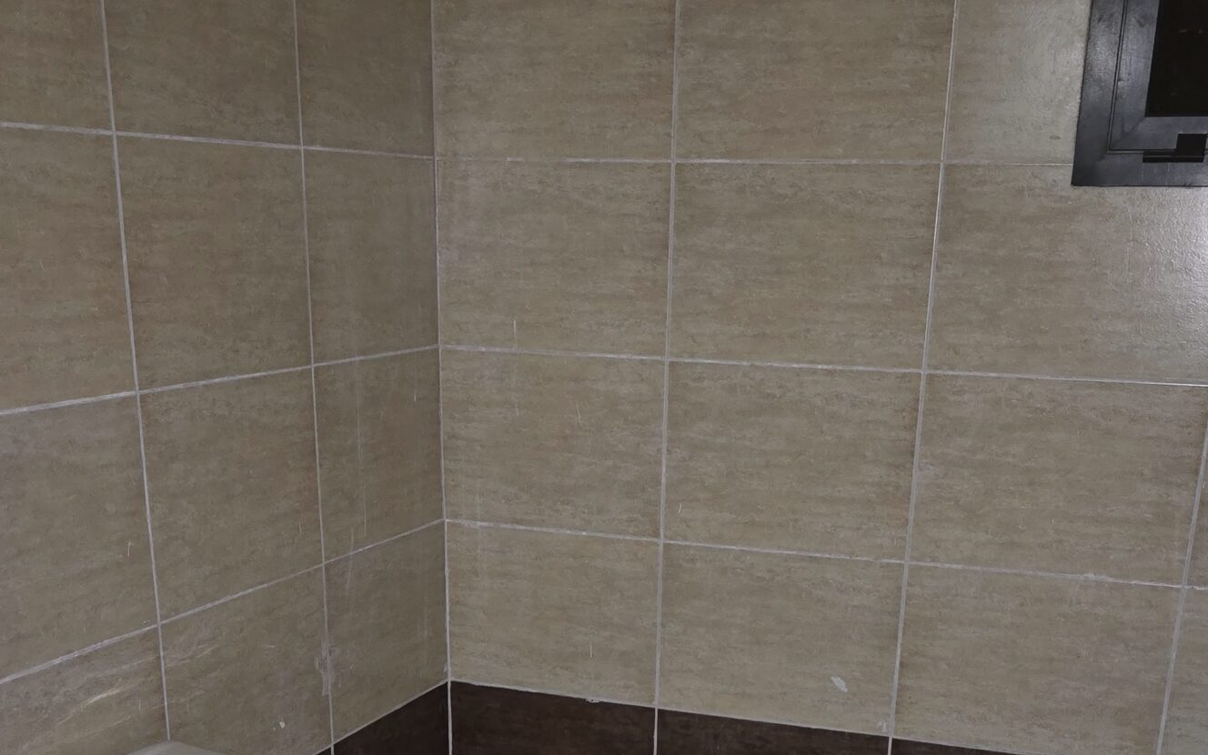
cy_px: 801
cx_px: 589
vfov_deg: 25.7
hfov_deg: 42.6
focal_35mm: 47
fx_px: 1547
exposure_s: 1/12
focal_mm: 6.3
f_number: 1.7
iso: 160
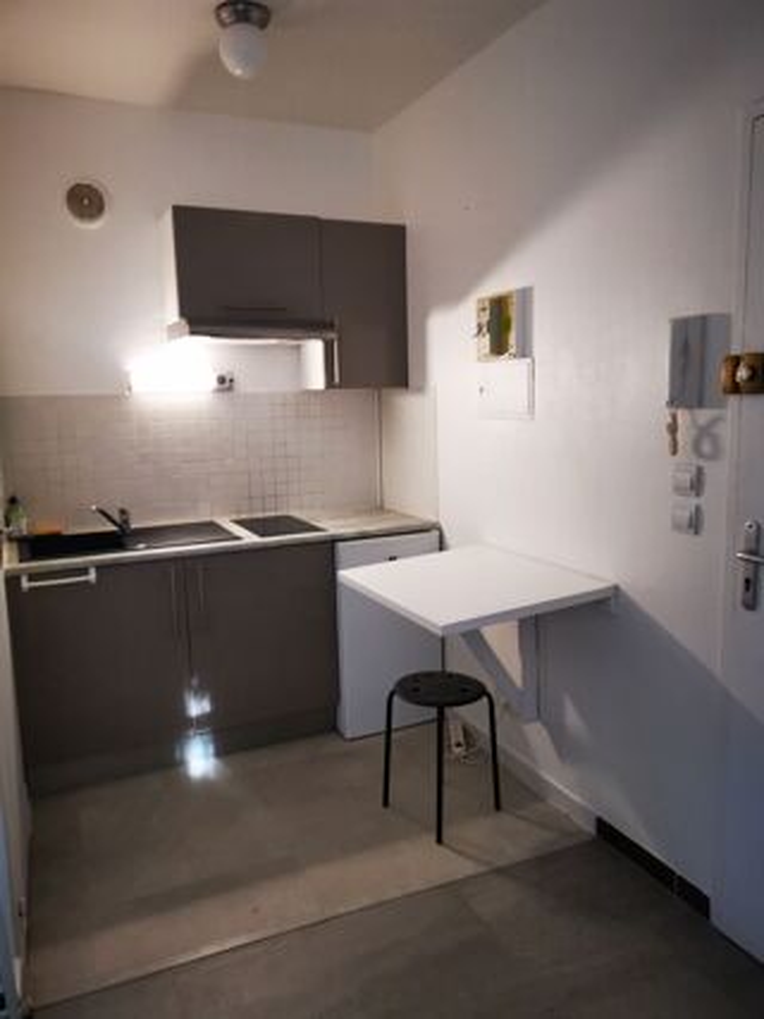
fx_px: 795
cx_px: 382
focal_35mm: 27
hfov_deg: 51.3
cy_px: 510
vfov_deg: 65.3
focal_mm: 5.58
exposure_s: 1/33.3
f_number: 1.8
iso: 500
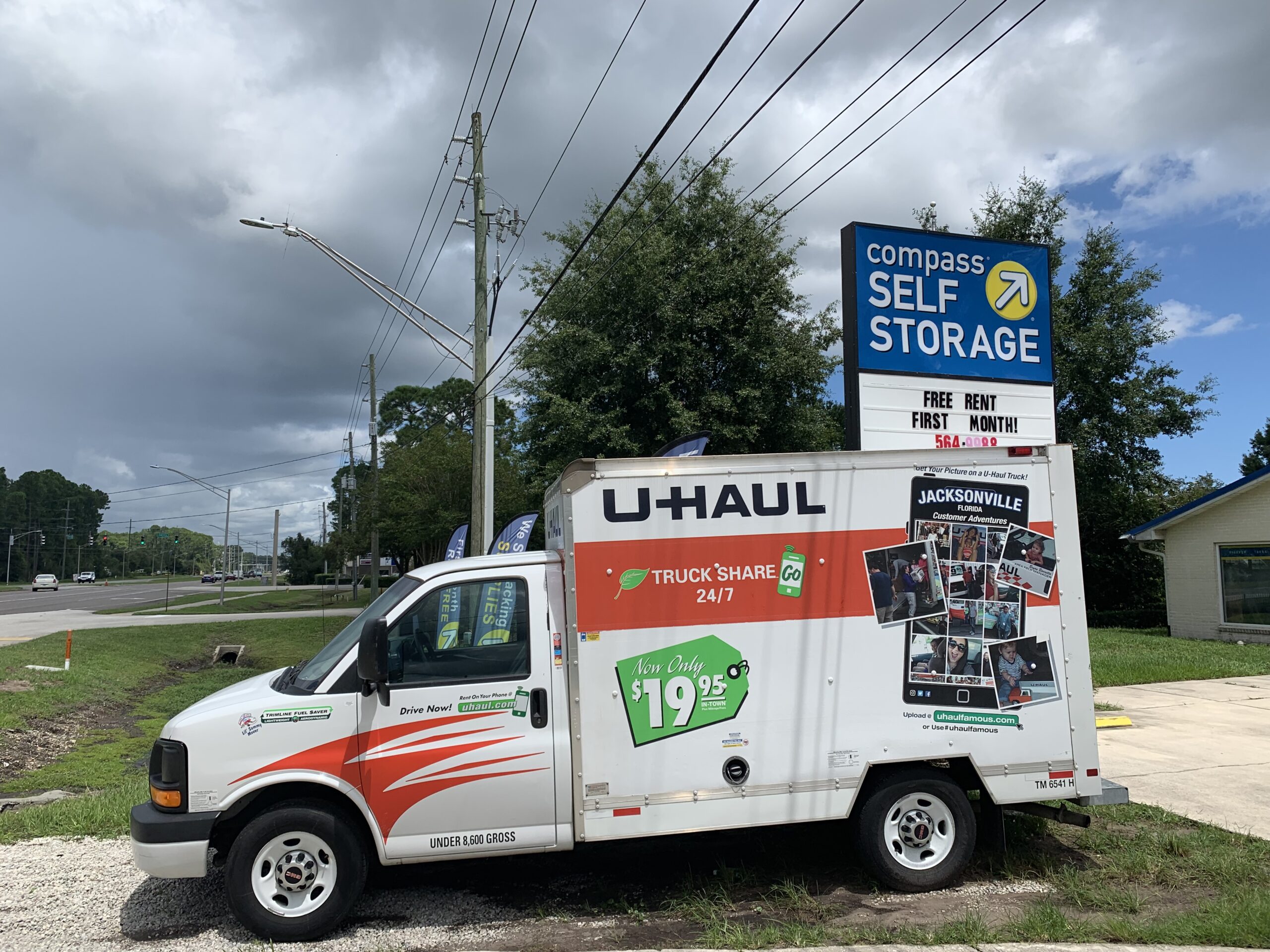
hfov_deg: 67.3
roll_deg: +1.4
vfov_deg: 53.1
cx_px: 635
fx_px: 954
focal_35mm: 26
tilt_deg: +5.9
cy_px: 476
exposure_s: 1/3401
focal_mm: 4.25
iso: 25
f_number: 1.8
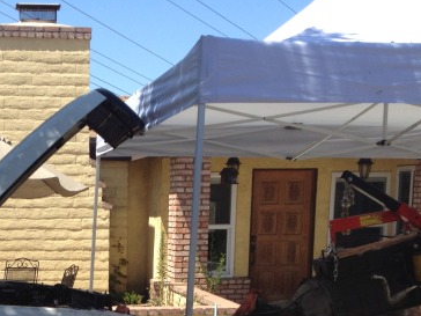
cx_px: 73
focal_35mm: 77
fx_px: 936
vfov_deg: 18.5
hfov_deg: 24.8
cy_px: 340
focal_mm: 4.3
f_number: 2.4
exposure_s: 1/968
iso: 64
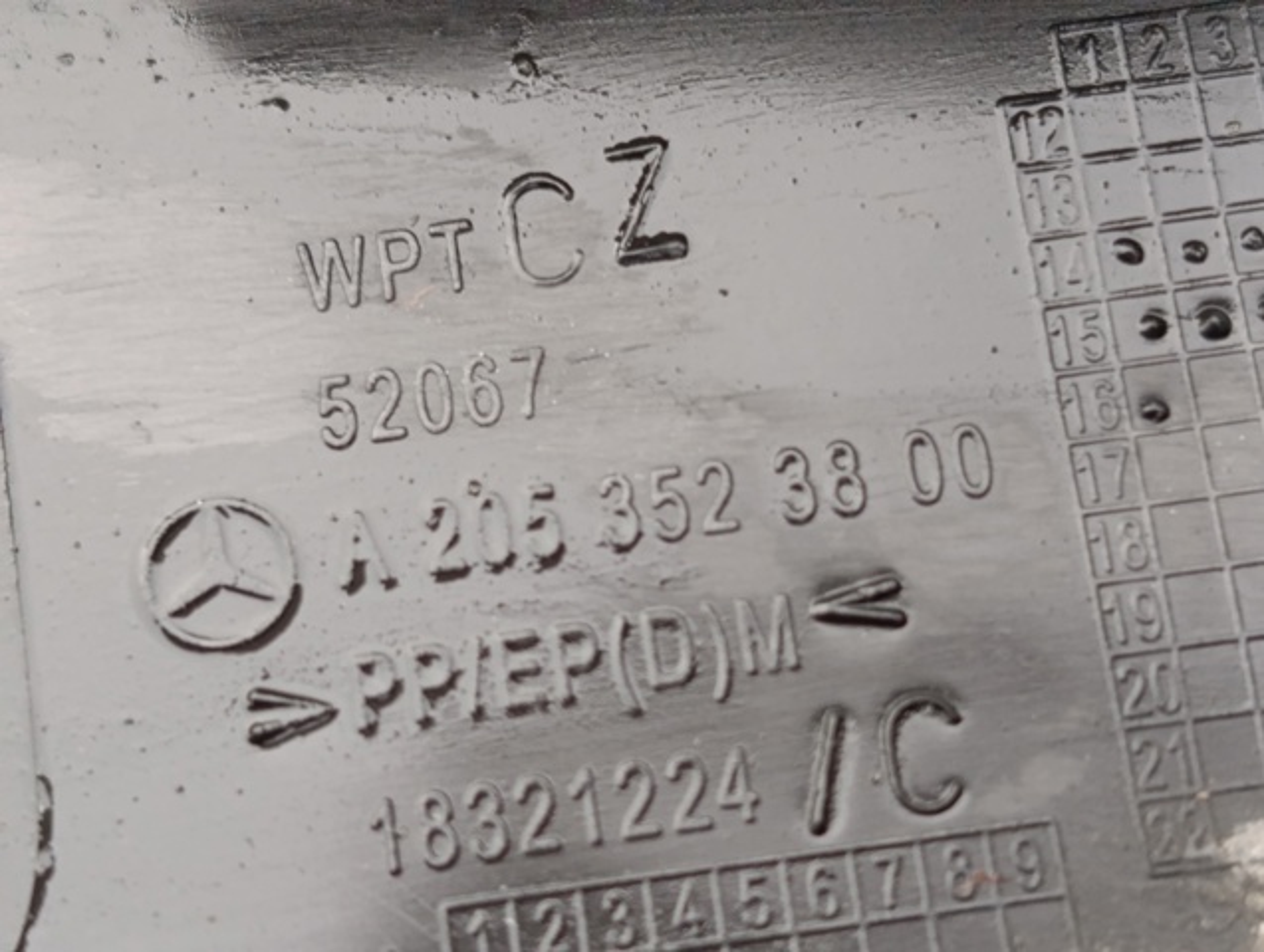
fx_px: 3365
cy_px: 476
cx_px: 632
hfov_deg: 21.3
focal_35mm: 92
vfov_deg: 16.1
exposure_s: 1/99.9
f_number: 1.7
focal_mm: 6.11
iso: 640
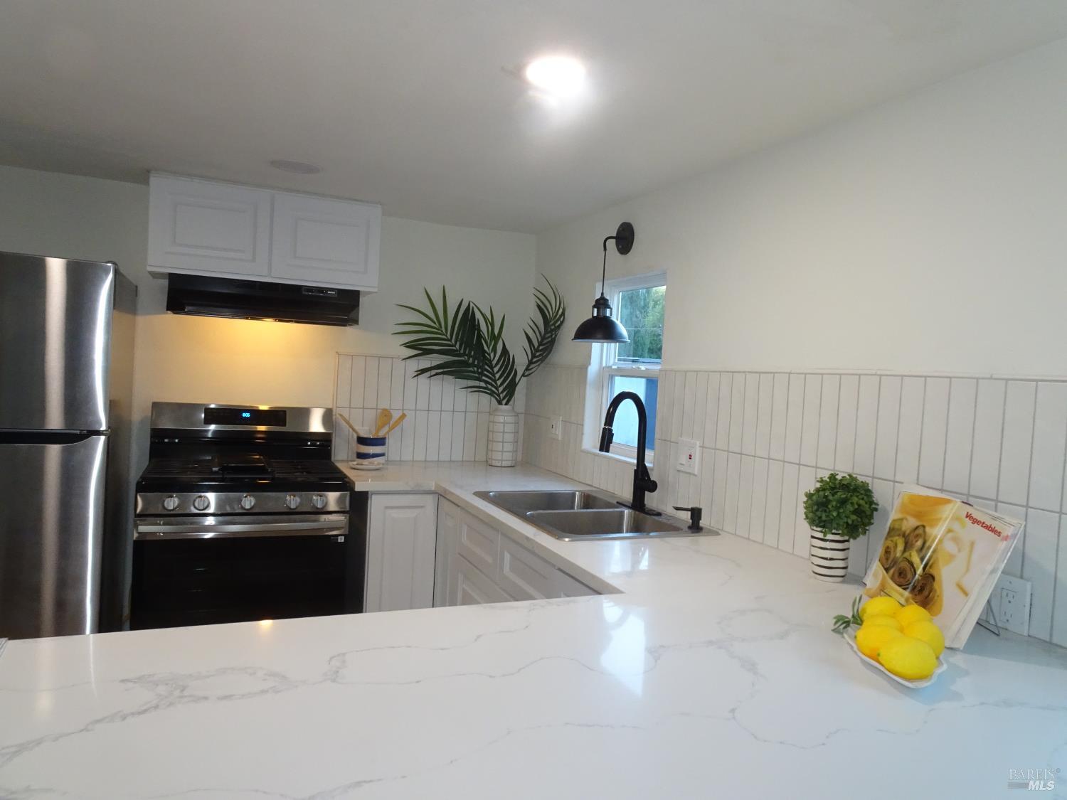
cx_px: 534
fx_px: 740
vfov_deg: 56.8
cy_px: 400
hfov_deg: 71.6
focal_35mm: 24
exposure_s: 1/30
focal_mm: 4.1
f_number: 3.5
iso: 320
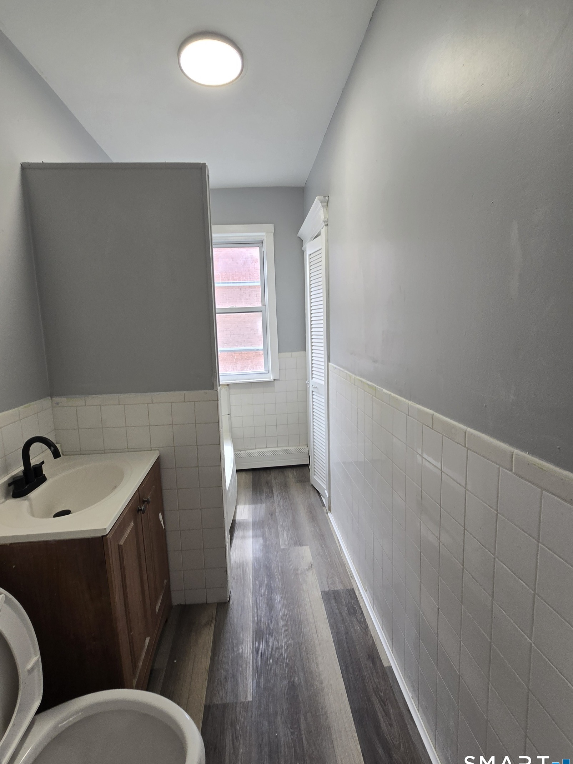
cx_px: 280
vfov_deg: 102.0
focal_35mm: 14
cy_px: 368
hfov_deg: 85.7
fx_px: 309
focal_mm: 2.2
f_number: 2.2
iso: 50
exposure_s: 1/60
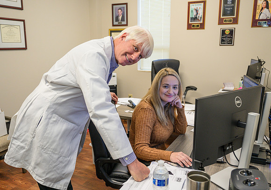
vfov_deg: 41.6
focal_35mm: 33
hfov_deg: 56.8
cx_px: 135
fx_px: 251
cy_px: 100
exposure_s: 1/100
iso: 640
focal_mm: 30
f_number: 3.5
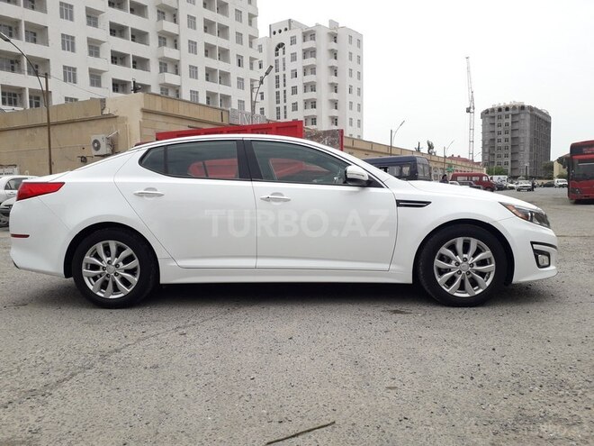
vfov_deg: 51.4
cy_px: 223
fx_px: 463
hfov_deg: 65.3
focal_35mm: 27
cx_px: 297
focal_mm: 3.6
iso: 40
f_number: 1.9
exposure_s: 1/1880
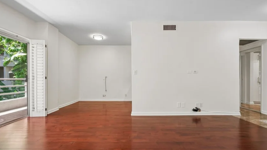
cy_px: 81
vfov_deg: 61.0
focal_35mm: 18
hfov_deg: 92.8
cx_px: 134
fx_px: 127
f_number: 11
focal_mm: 16.9
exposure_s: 1/8
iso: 400
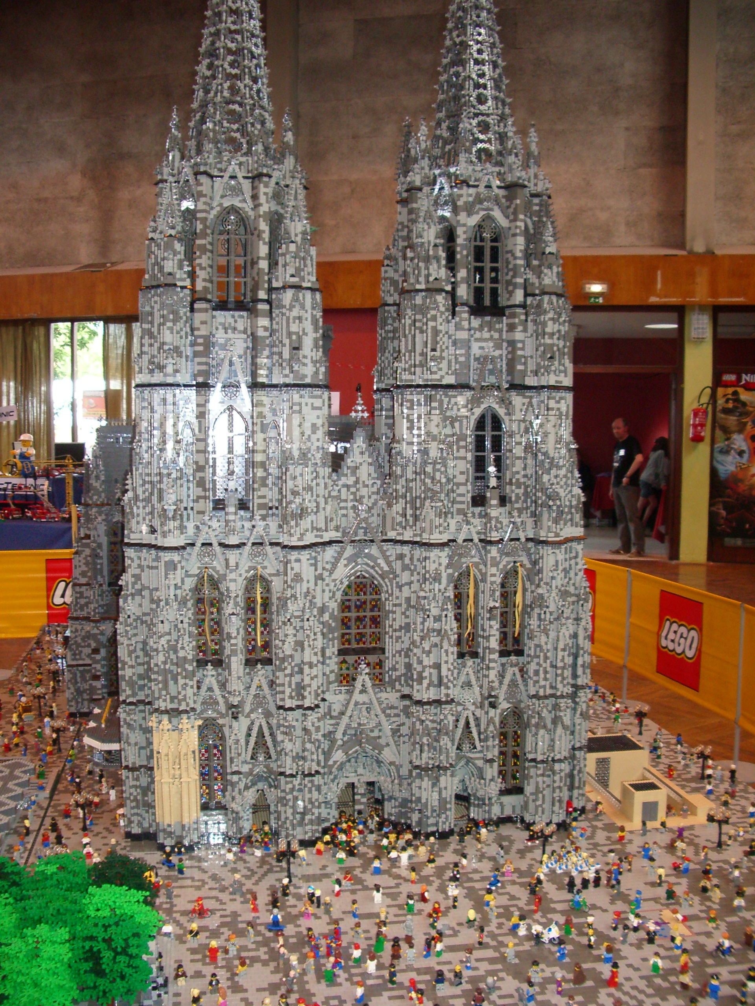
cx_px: 378
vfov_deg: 52.6
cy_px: 503
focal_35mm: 35
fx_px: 1018
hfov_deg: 40.7
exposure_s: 1/60
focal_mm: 5.8
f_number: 2.6
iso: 200
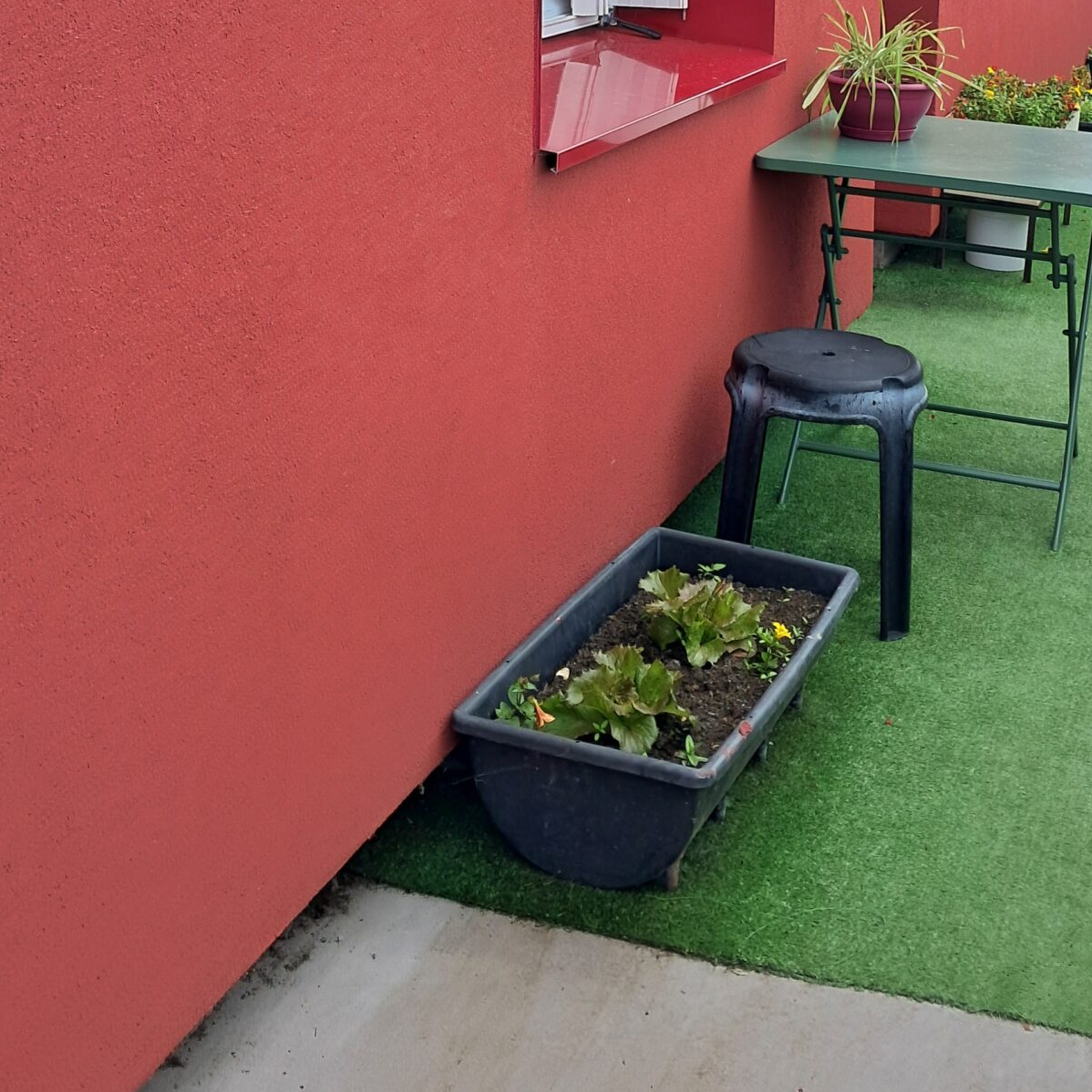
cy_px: 50
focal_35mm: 51
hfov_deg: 33.2
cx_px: 699
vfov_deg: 31.4
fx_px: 1820
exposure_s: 1/388
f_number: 1.8
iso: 50
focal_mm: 4
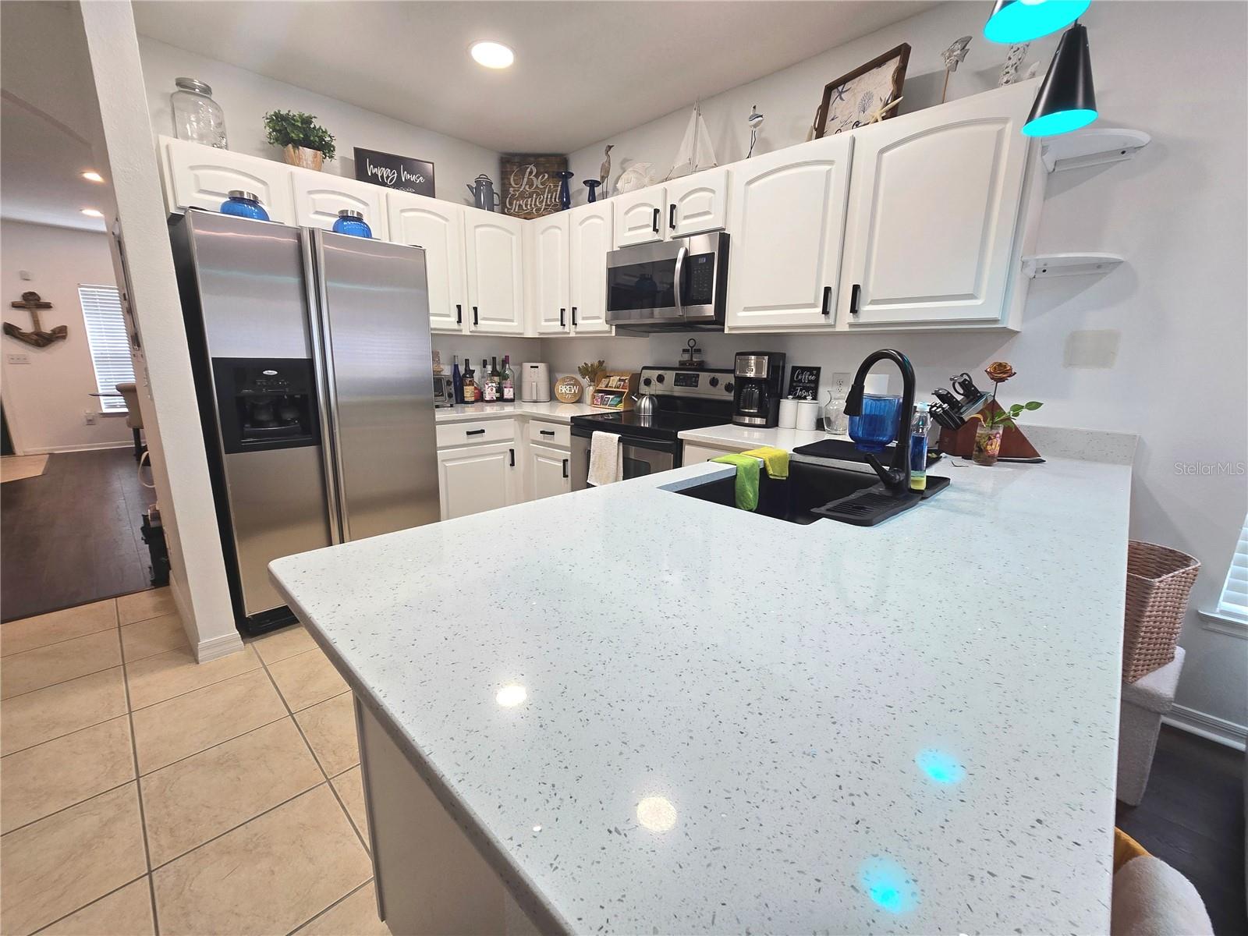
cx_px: 624
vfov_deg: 89.9
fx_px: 469
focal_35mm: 13
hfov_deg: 106.2
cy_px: 468
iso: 80
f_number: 2.2
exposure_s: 1/60
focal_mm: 2.2
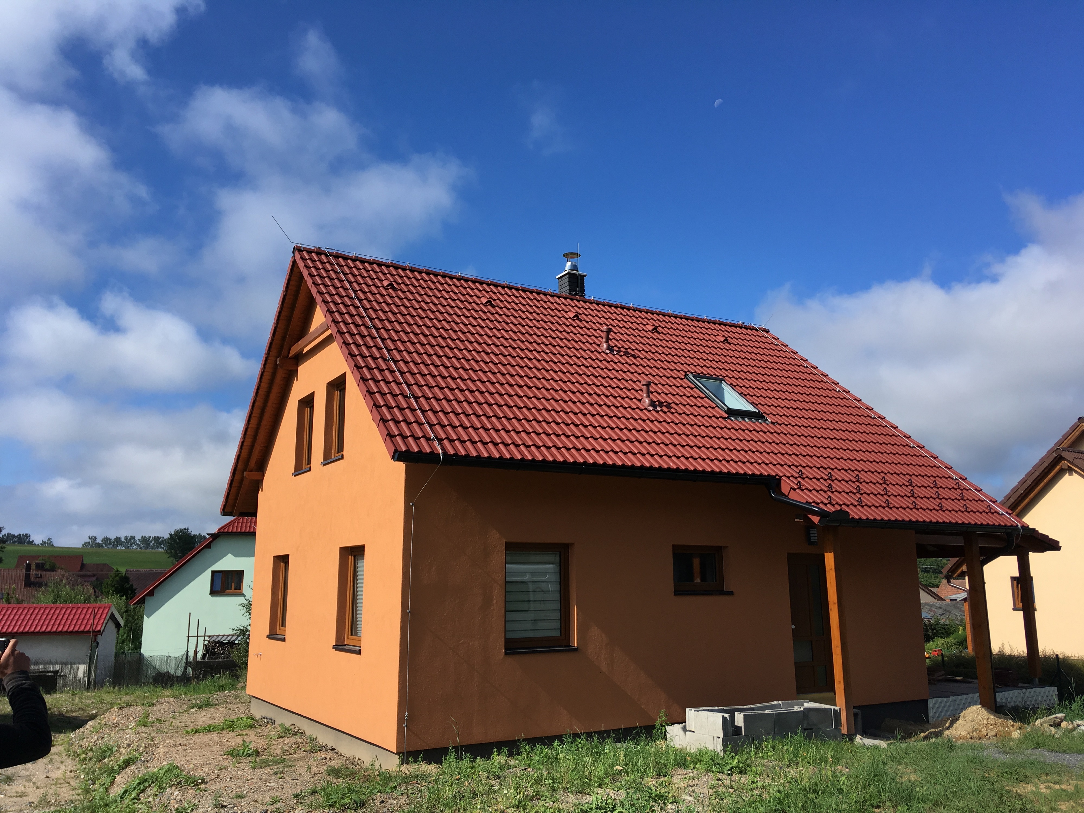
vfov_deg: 48.2
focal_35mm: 29
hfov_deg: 61.7
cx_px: 542
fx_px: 908
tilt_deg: +10.6
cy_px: 406
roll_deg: +0.1
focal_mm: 4.15
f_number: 2.2
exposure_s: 1/1637
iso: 25
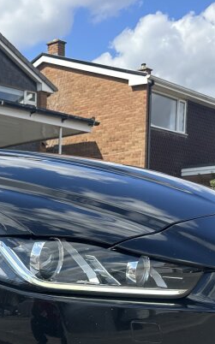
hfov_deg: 19.8
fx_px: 535
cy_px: 284
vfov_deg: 34.4
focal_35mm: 57
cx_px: -103
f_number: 1.78
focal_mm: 6.86
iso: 80
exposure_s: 1/1812
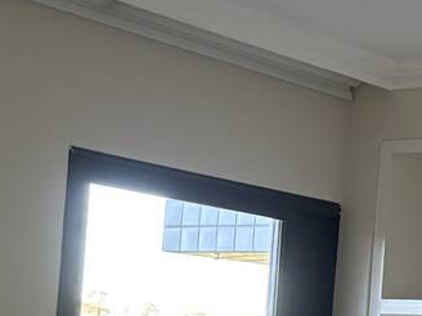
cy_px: 360
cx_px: 835
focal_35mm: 114
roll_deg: -2.2
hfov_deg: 14.4
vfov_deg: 12.7
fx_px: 1390
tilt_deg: +2.2
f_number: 1.6
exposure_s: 1/60
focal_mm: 5.96
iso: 160
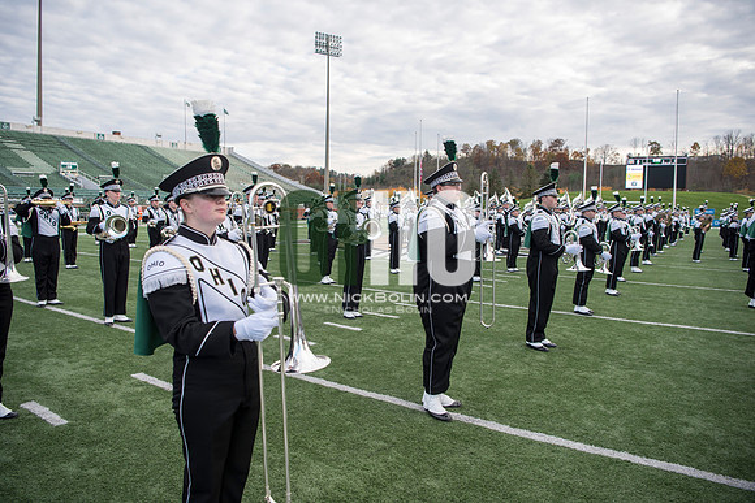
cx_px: 378
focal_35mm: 24
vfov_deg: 53.2
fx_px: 503
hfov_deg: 73.7
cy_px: 252
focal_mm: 24
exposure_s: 1/500
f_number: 3.5
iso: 125
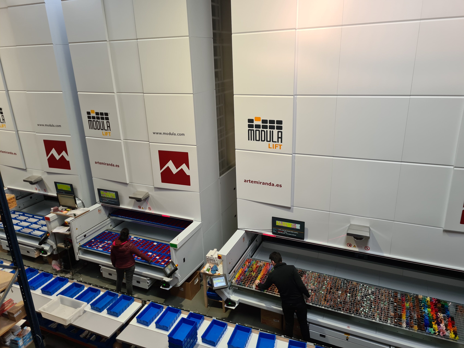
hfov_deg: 67.3
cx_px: 232
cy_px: 174
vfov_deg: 53.1
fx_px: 349
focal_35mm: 26
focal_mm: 5.4
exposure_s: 1/100
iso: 80
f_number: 1.8
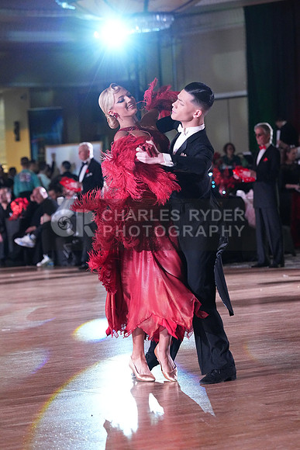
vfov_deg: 15.2
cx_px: 150
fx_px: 1686
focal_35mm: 135
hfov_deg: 10.2
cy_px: 225
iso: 10000
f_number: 5
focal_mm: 135
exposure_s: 1/400
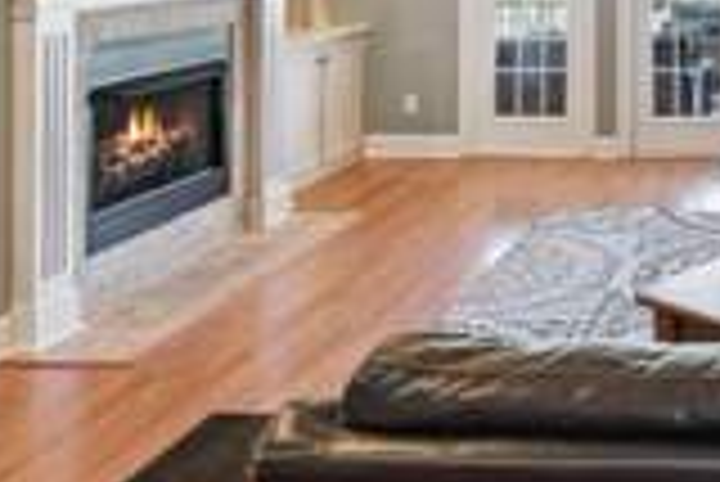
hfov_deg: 33.2
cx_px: 819
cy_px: -86
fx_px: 1021
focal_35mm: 51
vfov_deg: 24.3
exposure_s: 1/6
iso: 250
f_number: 8
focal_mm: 17
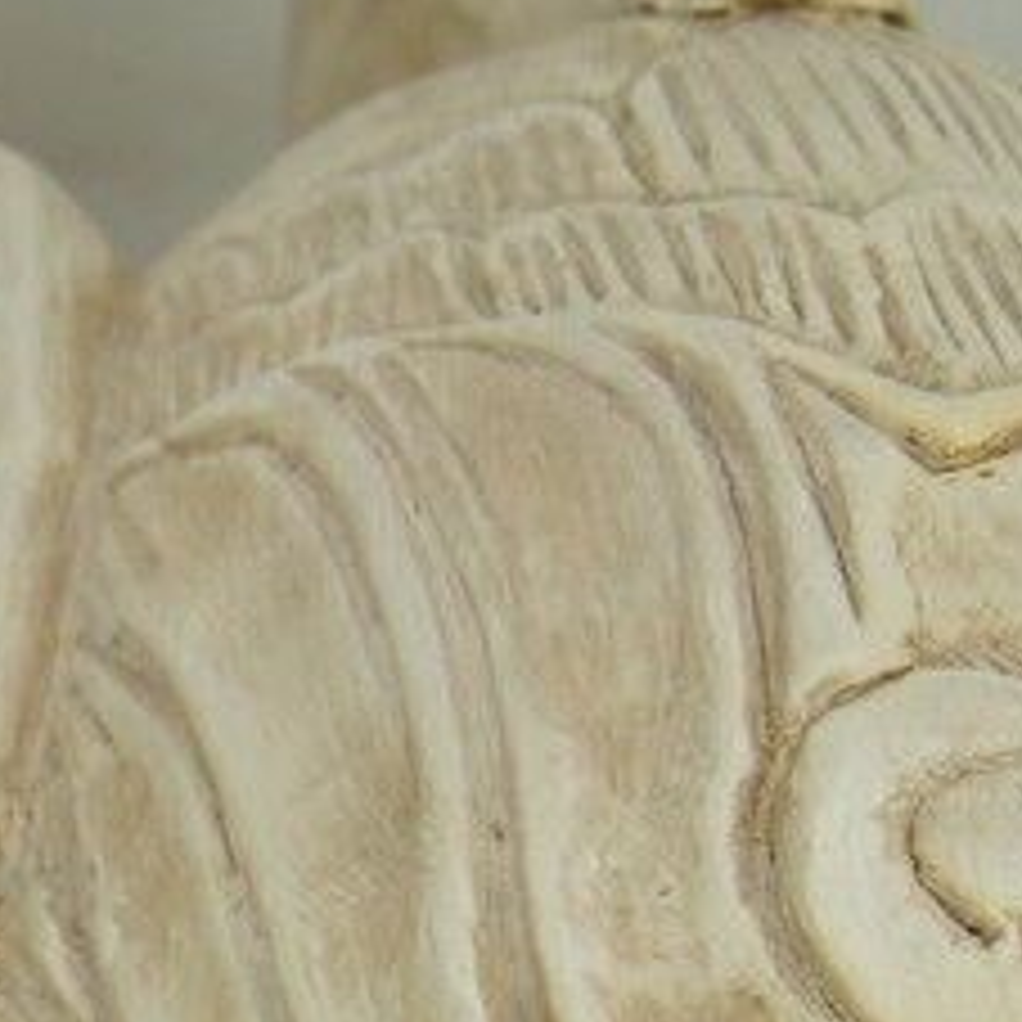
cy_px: 1652
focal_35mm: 251
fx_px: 8397
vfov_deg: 6.8
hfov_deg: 6.8
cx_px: -680
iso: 160
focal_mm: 35
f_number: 5
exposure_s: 1/160
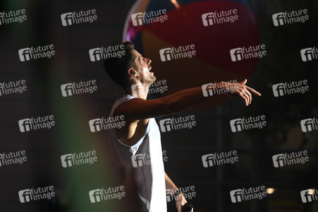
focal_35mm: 120
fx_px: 1059
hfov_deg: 17.1
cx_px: 159
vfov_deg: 11.4
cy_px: 106
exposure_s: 1/500
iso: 1600
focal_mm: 120
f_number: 4
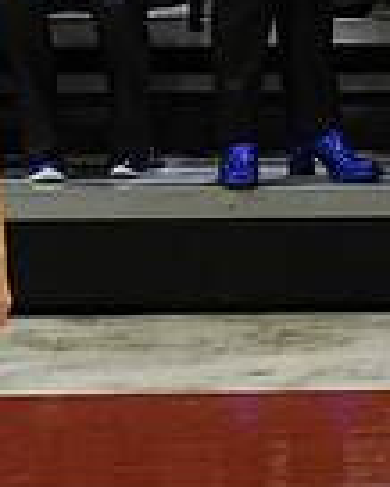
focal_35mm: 807
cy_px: 152
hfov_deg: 1.9
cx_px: 1009
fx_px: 11630
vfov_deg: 2.4
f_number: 4
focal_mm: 135
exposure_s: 1/500
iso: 5000
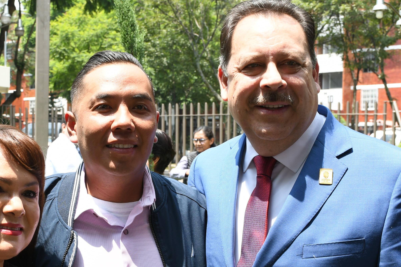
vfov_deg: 17.2
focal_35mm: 79
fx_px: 880
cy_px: 203
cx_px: 123
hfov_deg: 25.5
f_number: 8
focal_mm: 30
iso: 200
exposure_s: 1/100
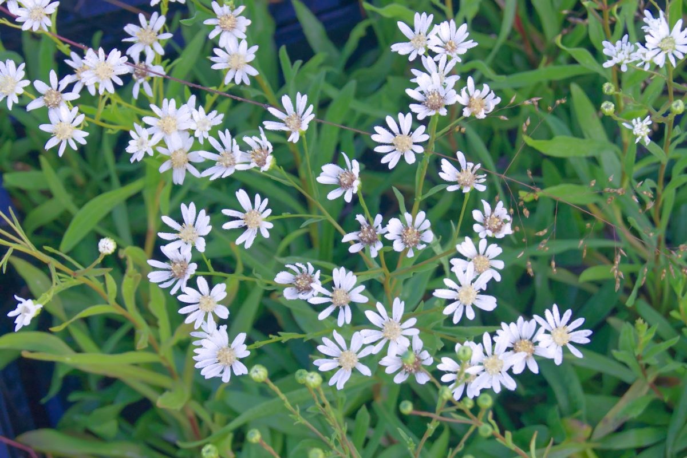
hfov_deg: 24.6
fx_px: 1574
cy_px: 229
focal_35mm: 82
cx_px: 344
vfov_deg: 16.6
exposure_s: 1/100
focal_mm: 55
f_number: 10
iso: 1000
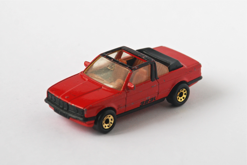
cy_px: 82
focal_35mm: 202
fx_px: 1391
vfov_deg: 6.8
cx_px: 124
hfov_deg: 10.1
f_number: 5.6
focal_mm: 135
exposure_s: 1/80
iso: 400
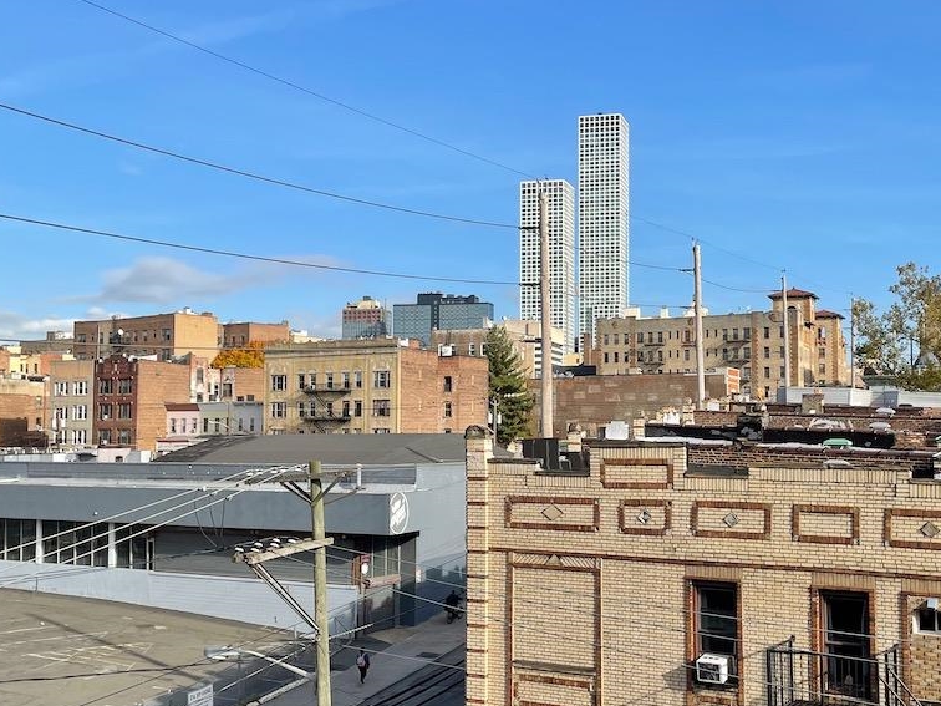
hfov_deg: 42.7
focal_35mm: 44
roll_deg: +0.3
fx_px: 1196
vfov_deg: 32.9
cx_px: 564
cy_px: 375
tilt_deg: +4.4
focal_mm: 4.2
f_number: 1.6
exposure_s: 1/2817
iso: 32
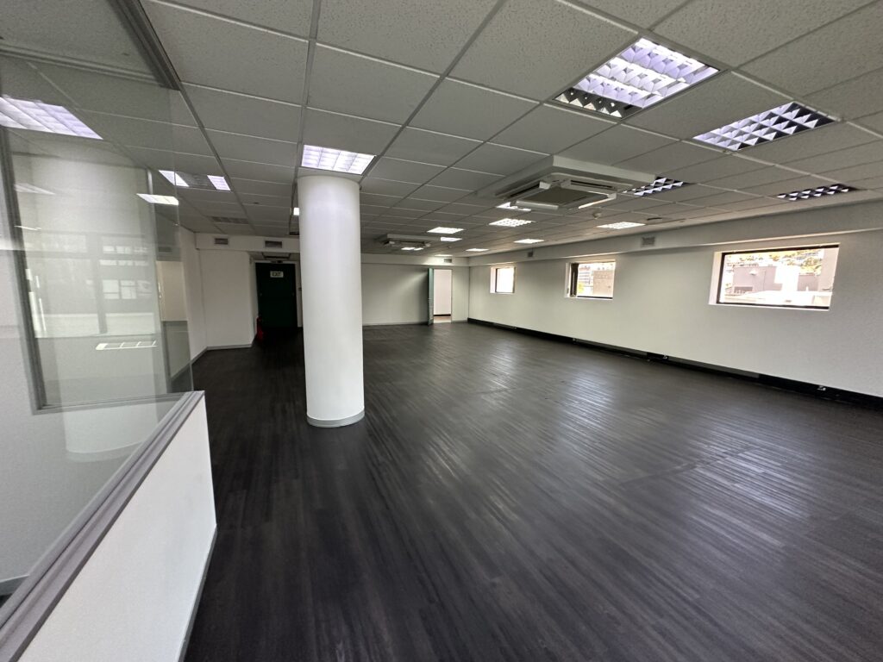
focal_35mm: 14
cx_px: 442
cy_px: 331
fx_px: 357
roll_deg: +2.1
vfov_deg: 85.7
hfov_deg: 102.1
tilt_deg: -7.0
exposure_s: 1/100
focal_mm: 2.22
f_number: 2.2
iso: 320
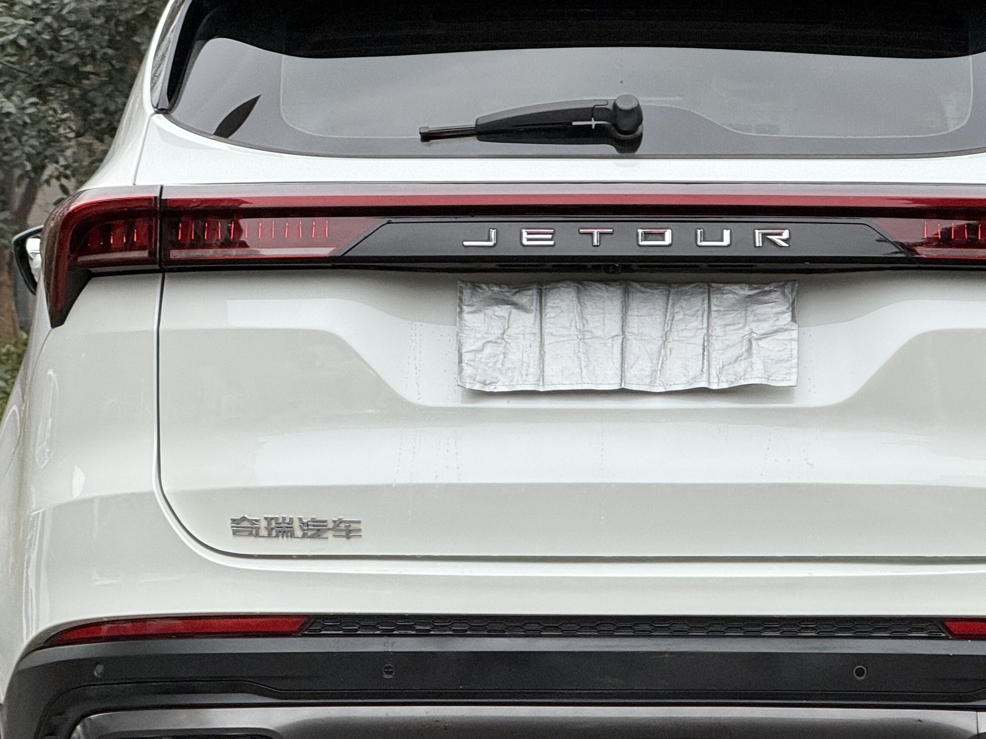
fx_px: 5982
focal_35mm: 210
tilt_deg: -0.5
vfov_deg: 7.1
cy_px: 480
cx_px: 621
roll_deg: +0.3
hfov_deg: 9.4
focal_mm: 15.66
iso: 80
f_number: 2.8
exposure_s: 1/99
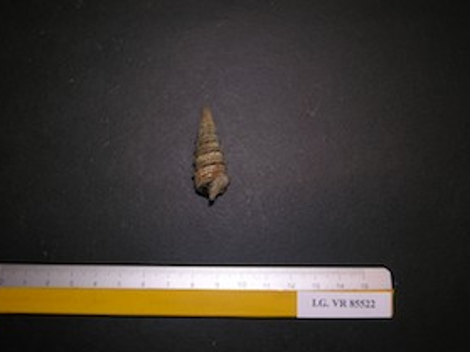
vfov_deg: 42.8
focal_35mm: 33
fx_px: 448
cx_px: 217
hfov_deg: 55.3
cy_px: 202
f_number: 2.6
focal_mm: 6.1
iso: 50
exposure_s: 1/60.1
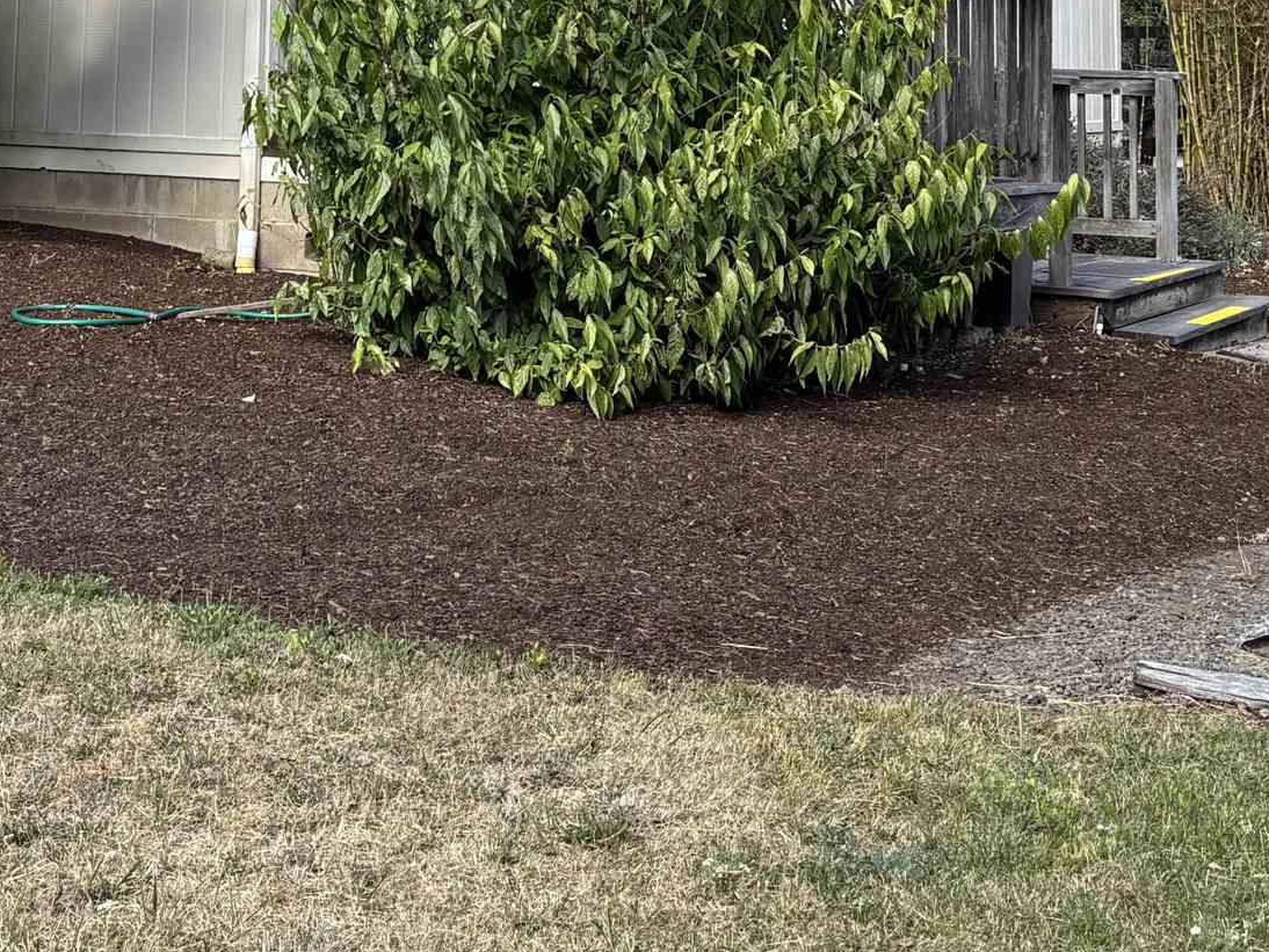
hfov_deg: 26.6
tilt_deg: +6.7
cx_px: 447
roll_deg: -1.9
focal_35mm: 73
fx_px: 2677
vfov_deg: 18.7
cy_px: -289
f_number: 1.6
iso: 50
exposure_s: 1/1311
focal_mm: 5.96
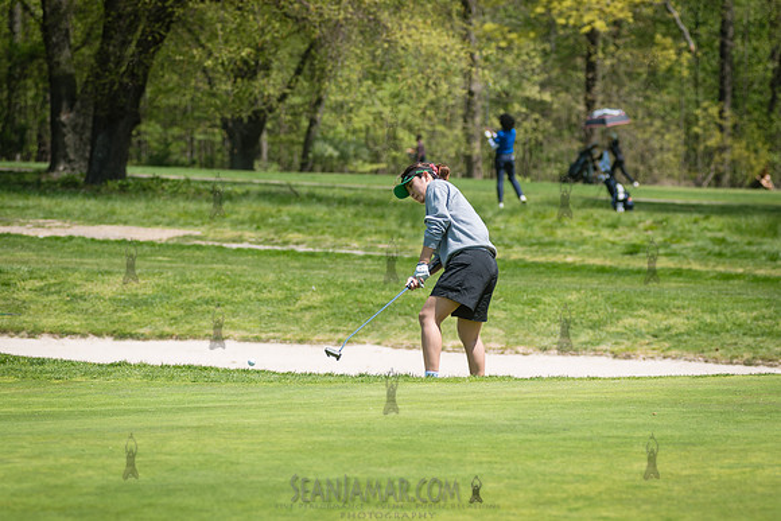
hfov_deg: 12.8
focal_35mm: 161
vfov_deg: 8.5
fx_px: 3493
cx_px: 367
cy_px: 250
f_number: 3.5
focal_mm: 120
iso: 100
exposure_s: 1/1000
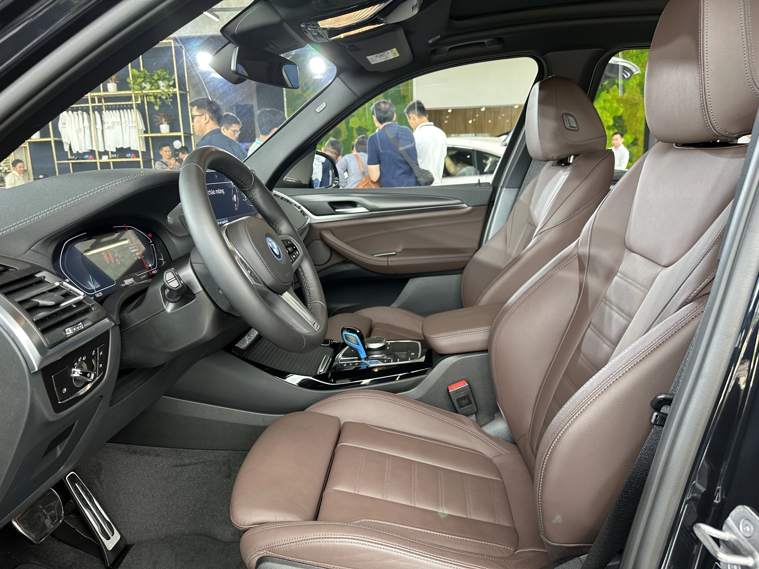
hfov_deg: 71.6
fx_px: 526
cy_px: 284
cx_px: 380
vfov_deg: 56.8
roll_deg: +1.8
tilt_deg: -13.6
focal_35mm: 24
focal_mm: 6.86
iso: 125
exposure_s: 1/81
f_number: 1.78
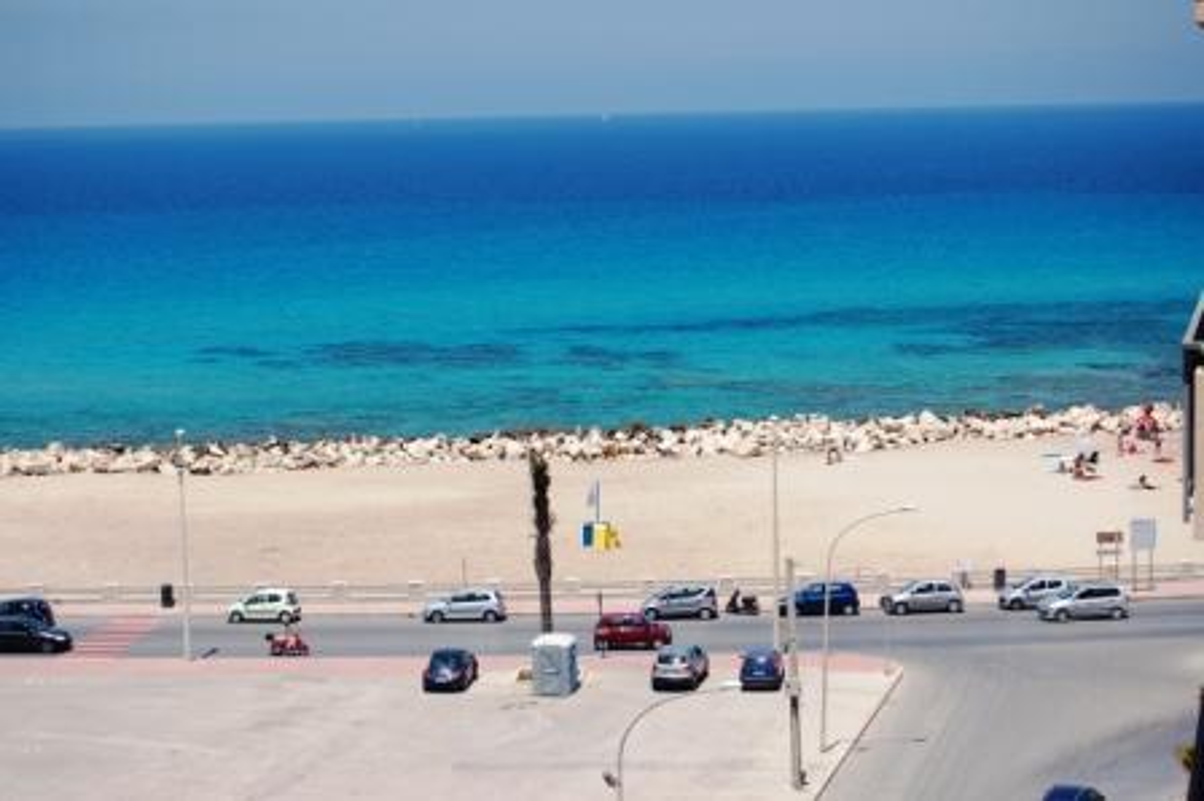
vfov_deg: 16.5
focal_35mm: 82
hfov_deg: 24.6
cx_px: 602
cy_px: 400
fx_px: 2757
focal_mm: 55
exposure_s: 1/1000
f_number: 5.6
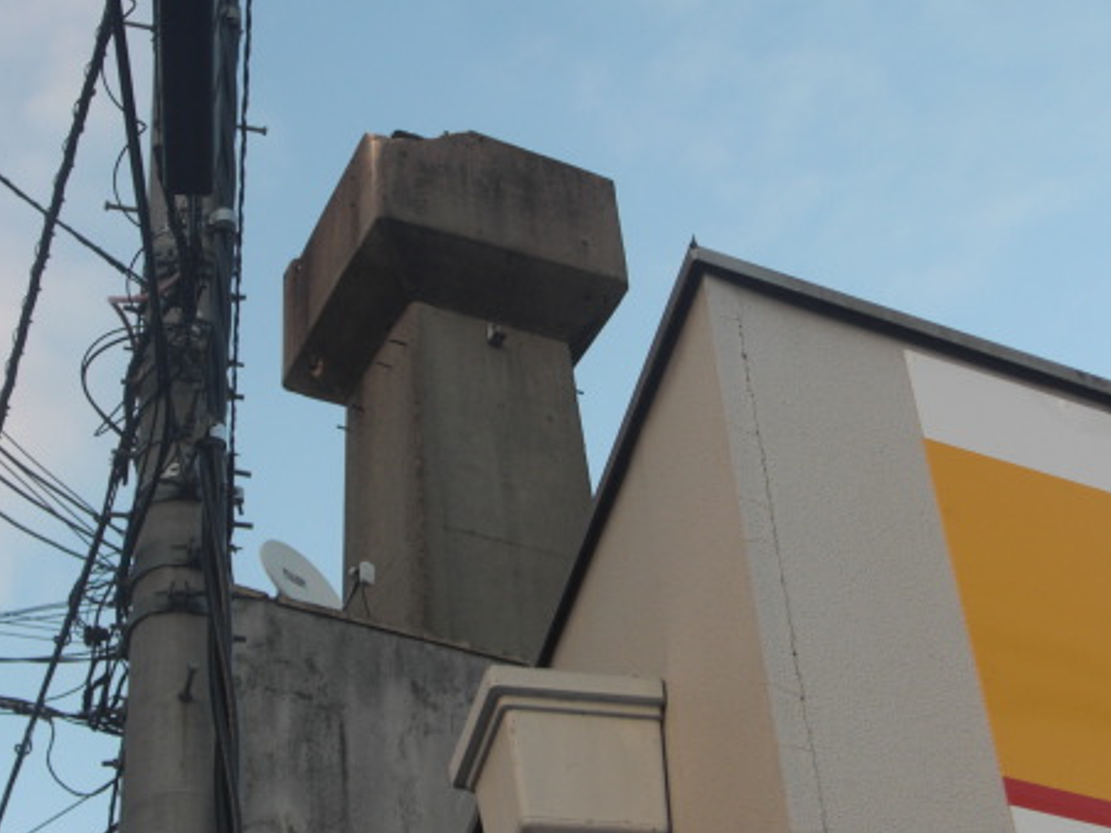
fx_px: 2503
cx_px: 503
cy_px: 365
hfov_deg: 25.0
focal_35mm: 78
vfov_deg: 18.9
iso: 50
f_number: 3.6
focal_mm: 9.8
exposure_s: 1/80
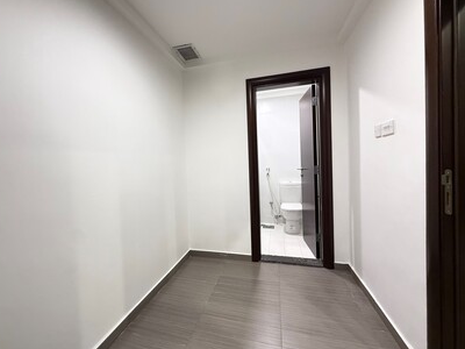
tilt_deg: -1.4
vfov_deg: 78.1
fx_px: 215
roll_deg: +1.9
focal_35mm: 16
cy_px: 168
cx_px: 211
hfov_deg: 94.2
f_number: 2.2
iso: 400
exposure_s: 1/50
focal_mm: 2.22
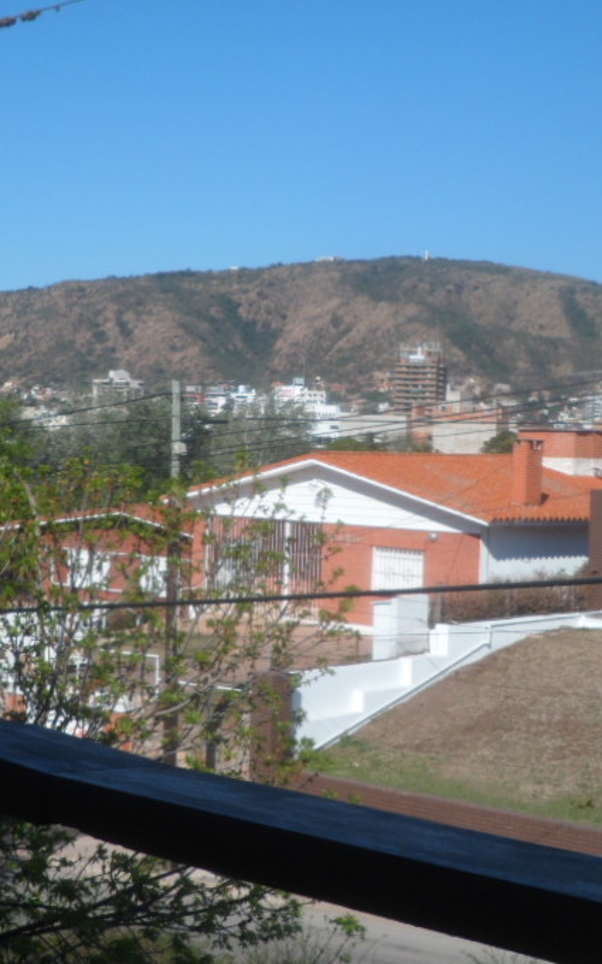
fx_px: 1759
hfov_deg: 19.4
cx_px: 212
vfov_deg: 30.6
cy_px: 447
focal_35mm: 67
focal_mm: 7.8
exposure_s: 1/1000
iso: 80
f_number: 4.2
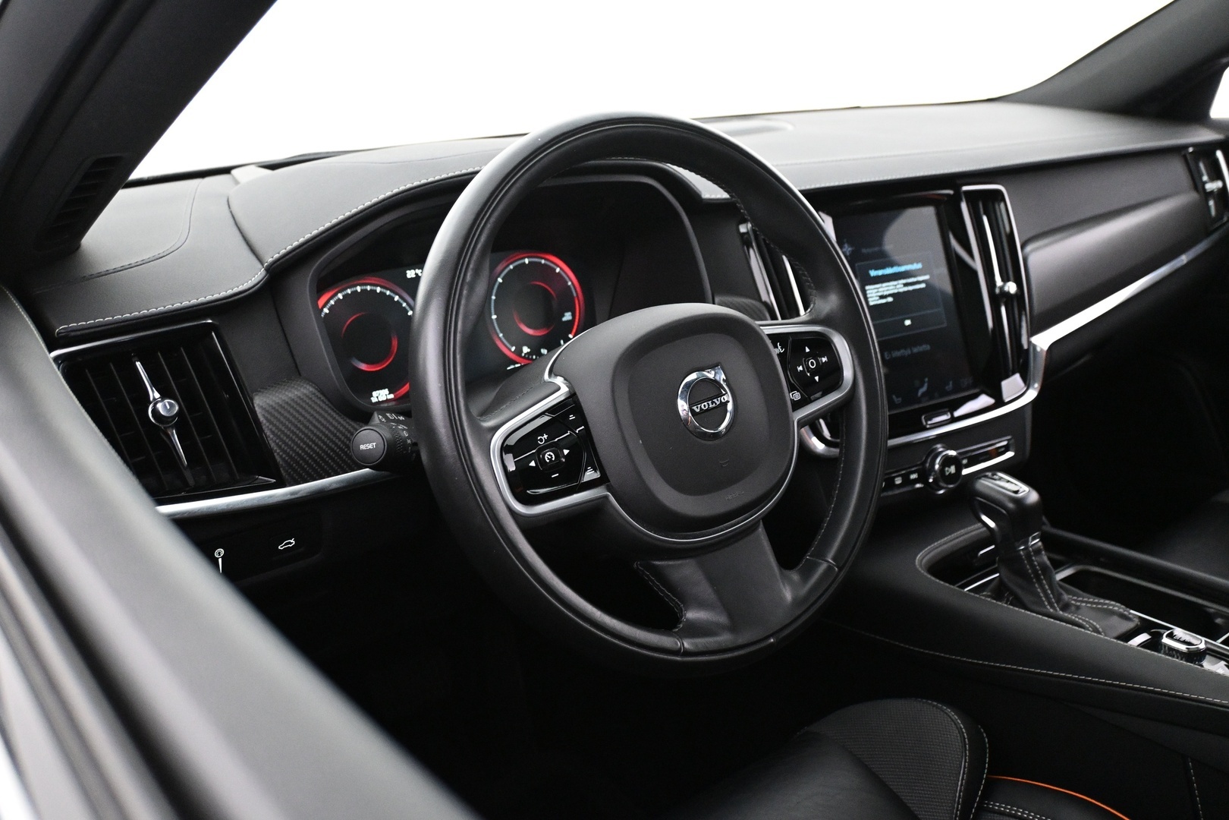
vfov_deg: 40.8
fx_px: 1101
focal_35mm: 32
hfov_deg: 58.3
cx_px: 614
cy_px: 410
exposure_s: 1/40
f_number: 4
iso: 4000
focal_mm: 21.5
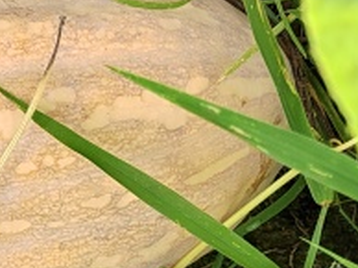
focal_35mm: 95
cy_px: 192
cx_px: -118
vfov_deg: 15.5
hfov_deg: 19.0
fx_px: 981
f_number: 1.9
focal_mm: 5.52
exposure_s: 1/100
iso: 230
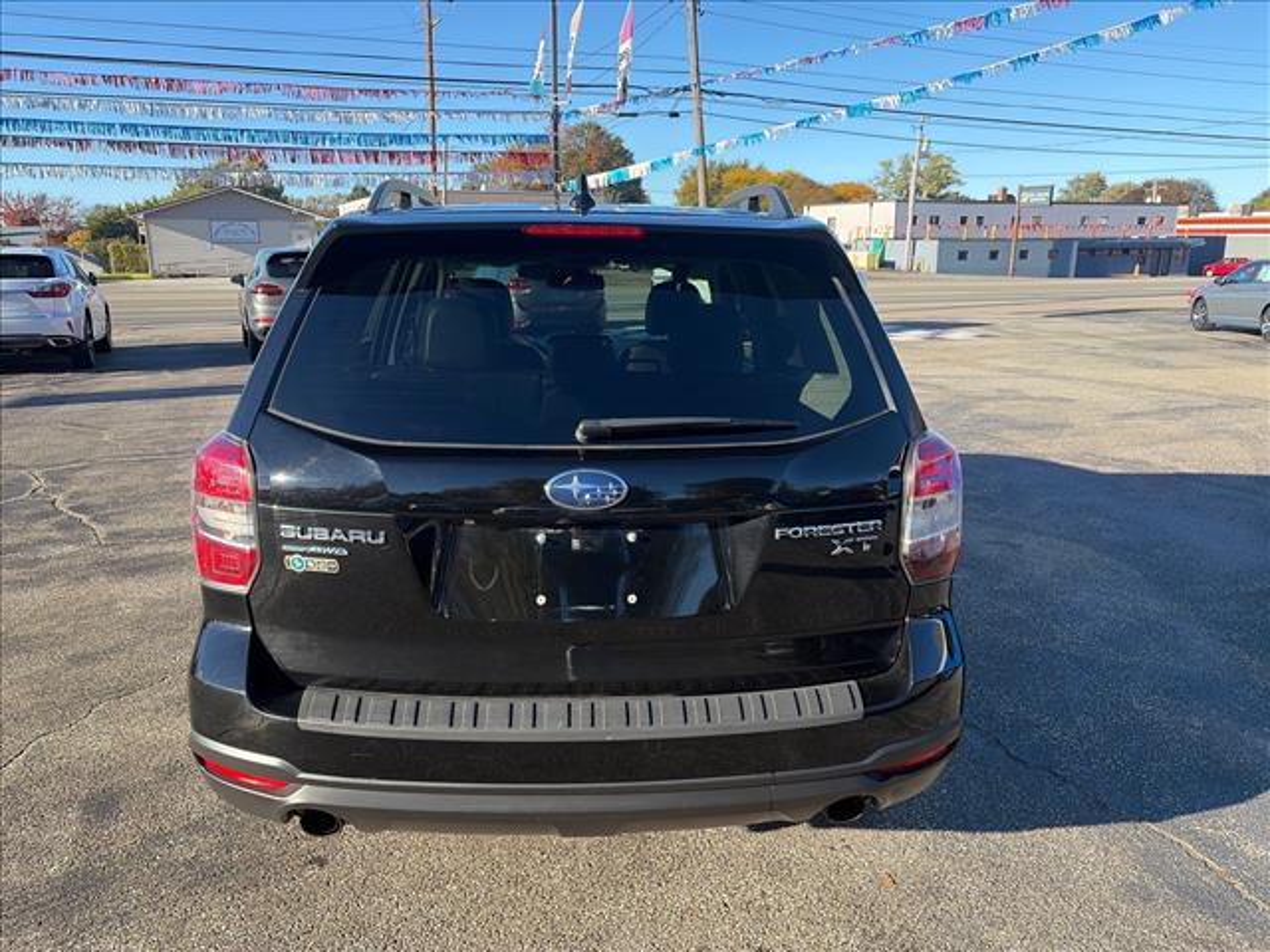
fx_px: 954
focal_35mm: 26
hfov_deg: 67.3
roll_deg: +0.6
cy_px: 476
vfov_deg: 53.1
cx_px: 635
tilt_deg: -13.8
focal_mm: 5.96
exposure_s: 1/1420
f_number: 1.6
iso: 64
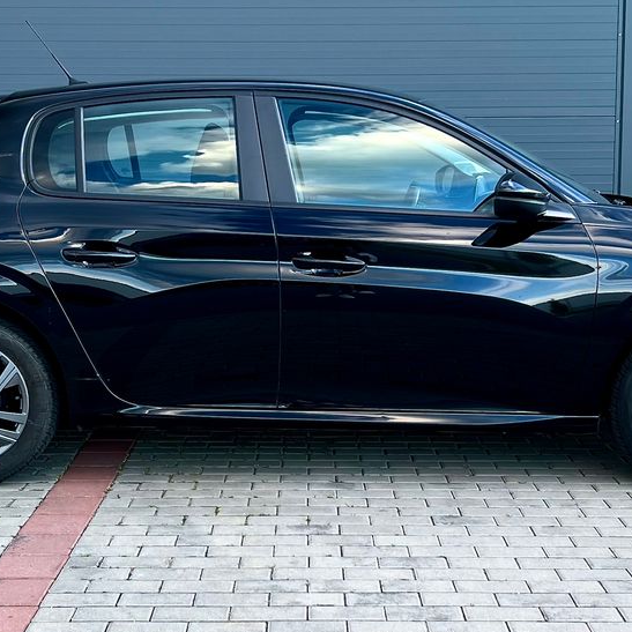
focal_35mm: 43
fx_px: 888
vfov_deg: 39.0
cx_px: 352
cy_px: 252
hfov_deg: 39.1
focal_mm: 5.7
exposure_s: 1/121
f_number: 1.5
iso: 80
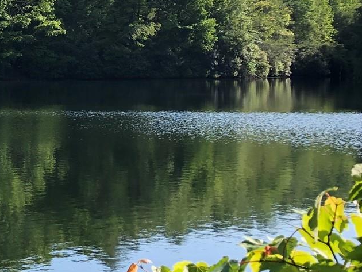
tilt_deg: -0.5
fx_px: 952
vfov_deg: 16.2
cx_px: -208
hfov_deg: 18.6
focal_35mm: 91
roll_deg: +0.9
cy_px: 115
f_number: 1.8
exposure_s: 1/800
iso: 20
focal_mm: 4
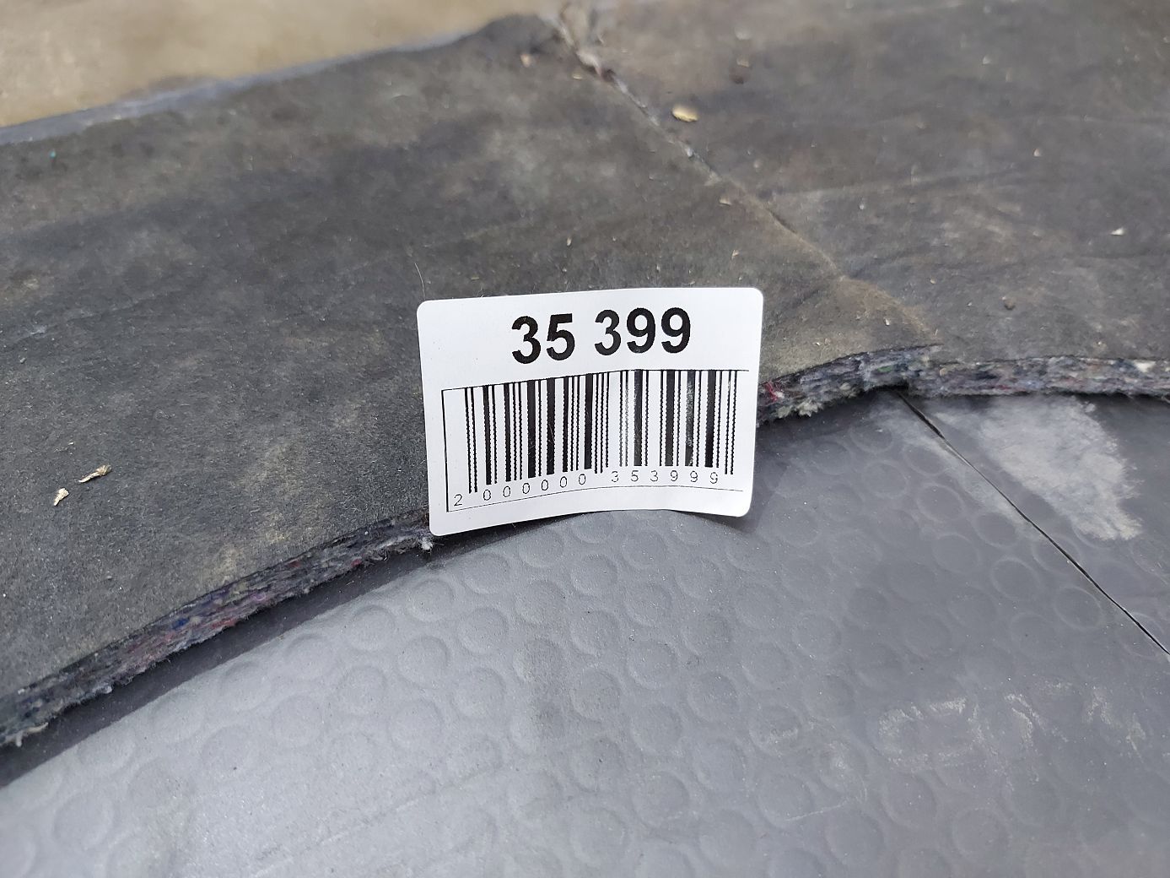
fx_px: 811
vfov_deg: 56.8
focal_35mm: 24
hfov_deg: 71.6
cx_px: 585
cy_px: 439
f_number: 1.8
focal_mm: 5.23
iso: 200
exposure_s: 1/33
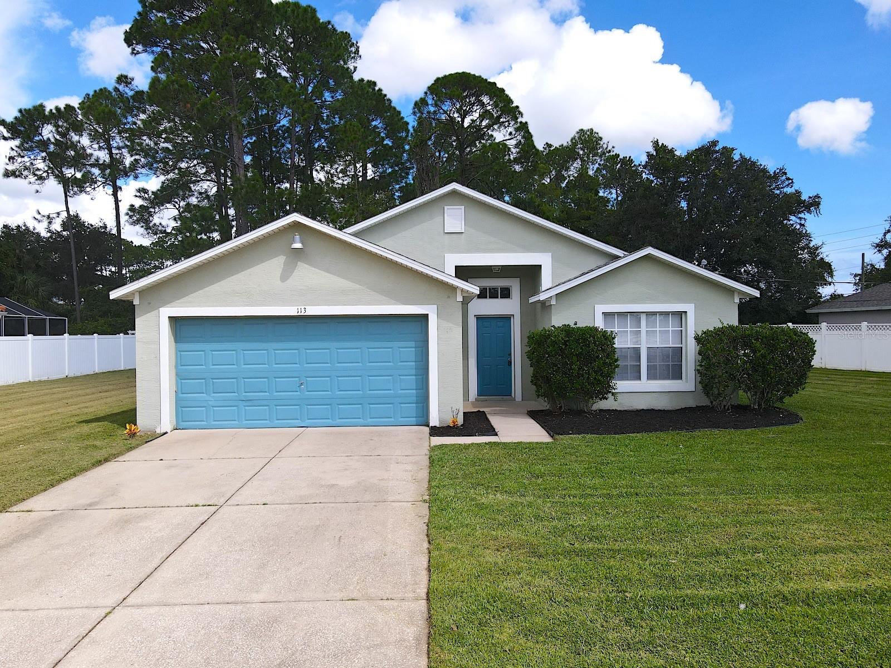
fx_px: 618
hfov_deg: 71.6
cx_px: 446
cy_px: 334
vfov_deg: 56.8
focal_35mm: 24
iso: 100
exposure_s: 1/800
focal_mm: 4.5
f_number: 2.8
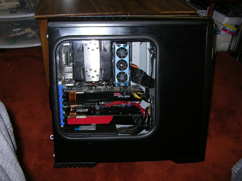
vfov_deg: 39.6
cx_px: 121
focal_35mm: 36
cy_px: 90
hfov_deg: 51.4
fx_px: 251
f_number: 2.7
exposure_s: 1/60.1
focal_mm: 6
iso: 50
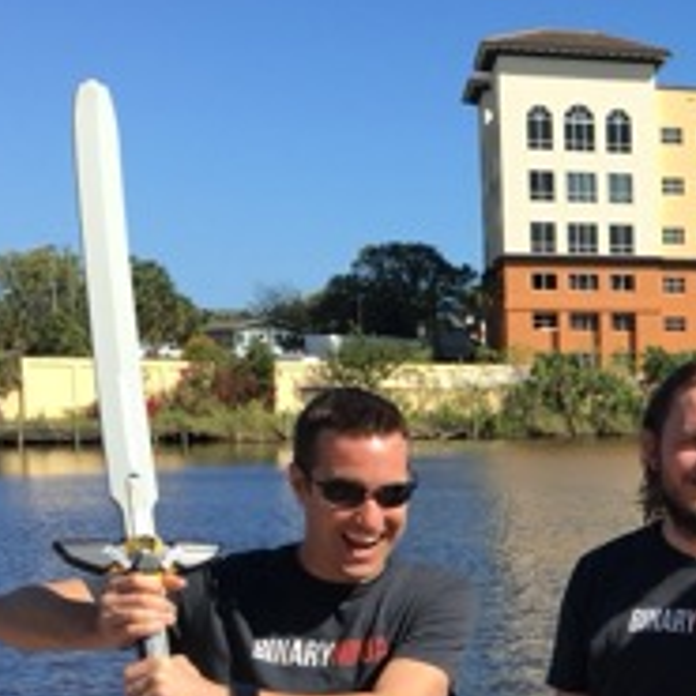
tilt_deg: -7.1
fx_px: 1638
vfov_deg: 23.5
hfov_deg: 22.0
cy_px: 591
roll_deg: +0.0
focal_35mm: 72
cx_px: 862
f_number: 2.2
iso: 25
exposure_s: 1/1374
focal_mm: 4.15
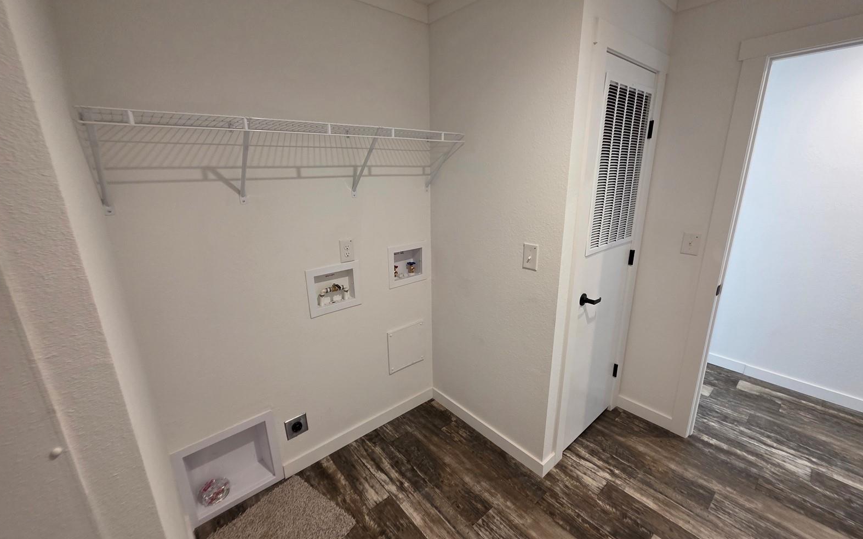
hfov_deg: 105.3
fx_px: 329
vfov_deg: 78.6
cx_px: 430
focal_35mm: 14
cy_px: 272
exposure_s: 1/60
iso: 250
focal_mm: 2.2
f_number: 1.9
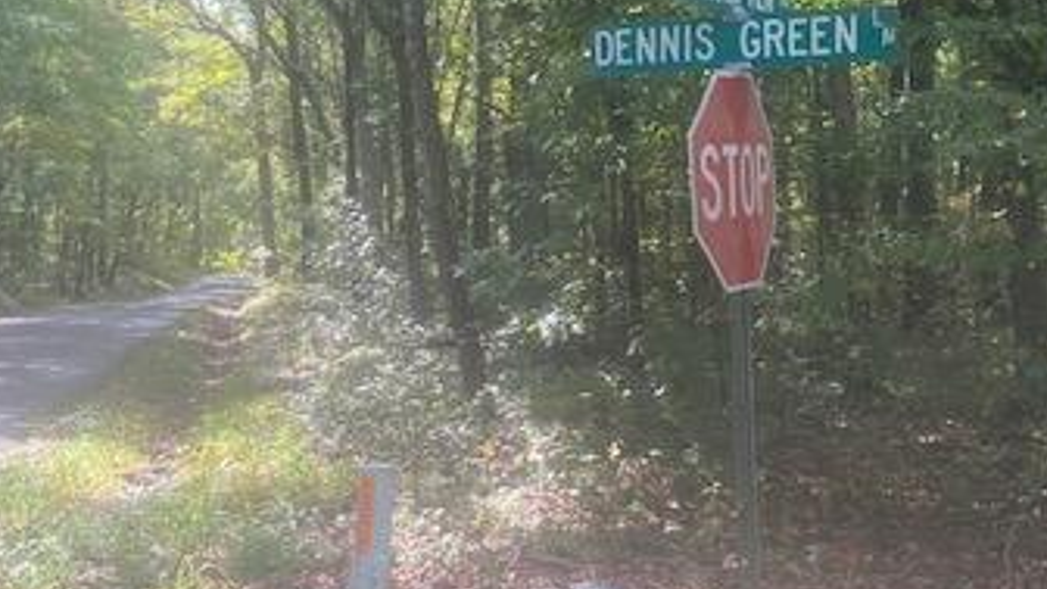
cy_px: 227
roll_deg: +2.3
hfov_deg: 38.4
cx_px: 623
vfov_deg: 22.2
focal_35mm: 54
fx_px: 1499
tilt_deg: +3.1
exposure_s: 1/122
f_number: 1.8
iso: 32
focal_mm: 4.25
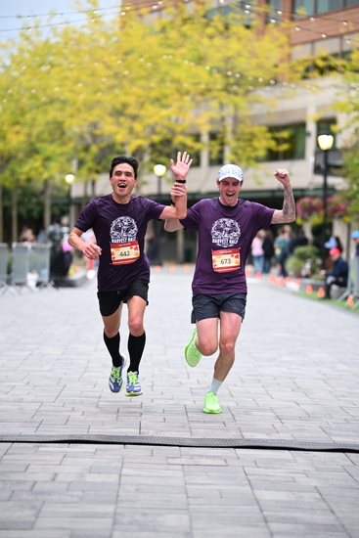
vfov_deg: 17.1
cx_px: 180
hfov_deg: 11.4
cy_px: 269
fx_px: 1794
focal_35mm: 120
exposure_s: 1/1250
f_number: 2.8
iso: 1250
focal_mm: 120
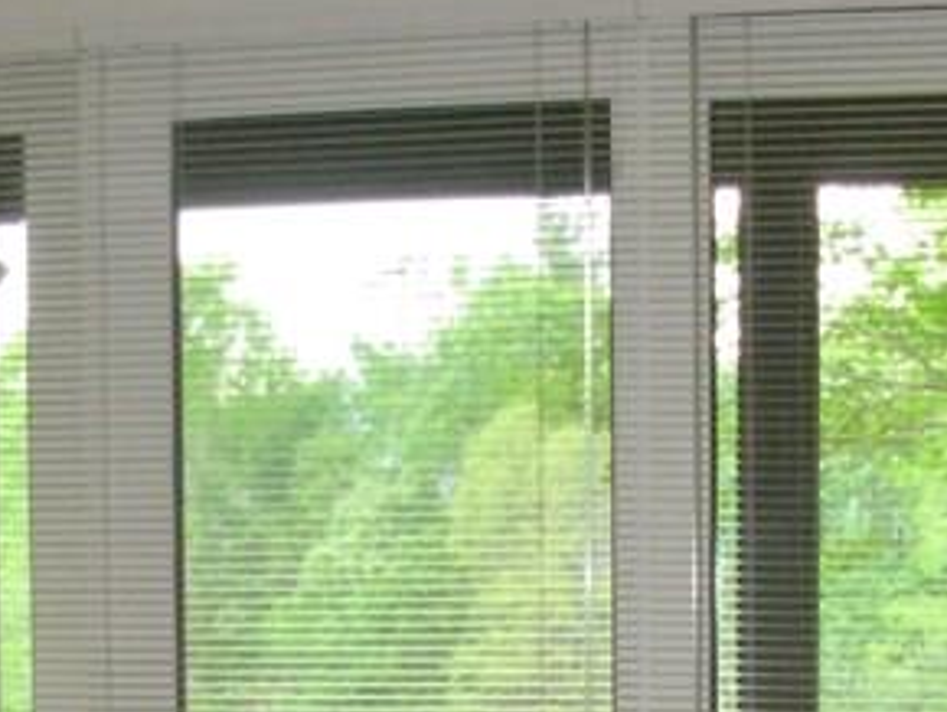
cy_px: 1009
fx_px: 3669
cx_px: 402
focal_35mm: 134
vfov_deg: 10.7
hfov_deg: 14.7
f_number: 2.9
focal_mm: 6.3
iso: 336
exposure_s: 1/95.8
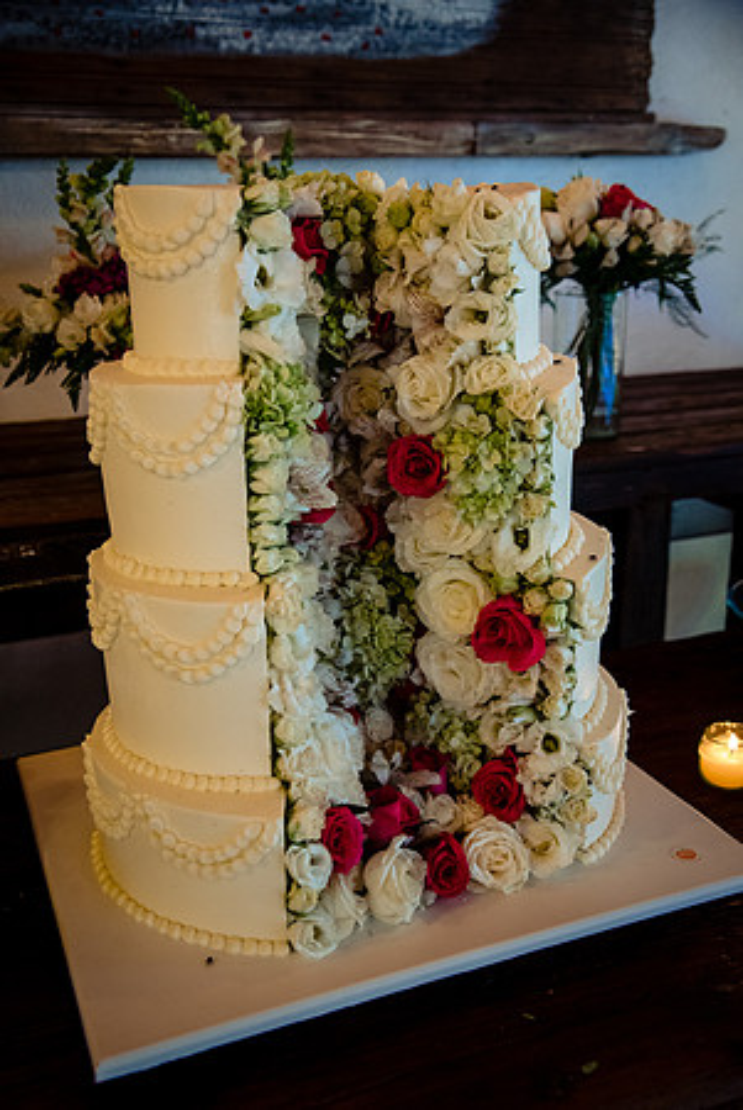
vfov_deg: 50.7
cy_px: 555
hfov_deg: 35.1
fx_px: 1174
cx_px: 372
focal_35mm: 38
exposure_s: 1/125
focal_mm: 38
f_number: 4
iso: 3200
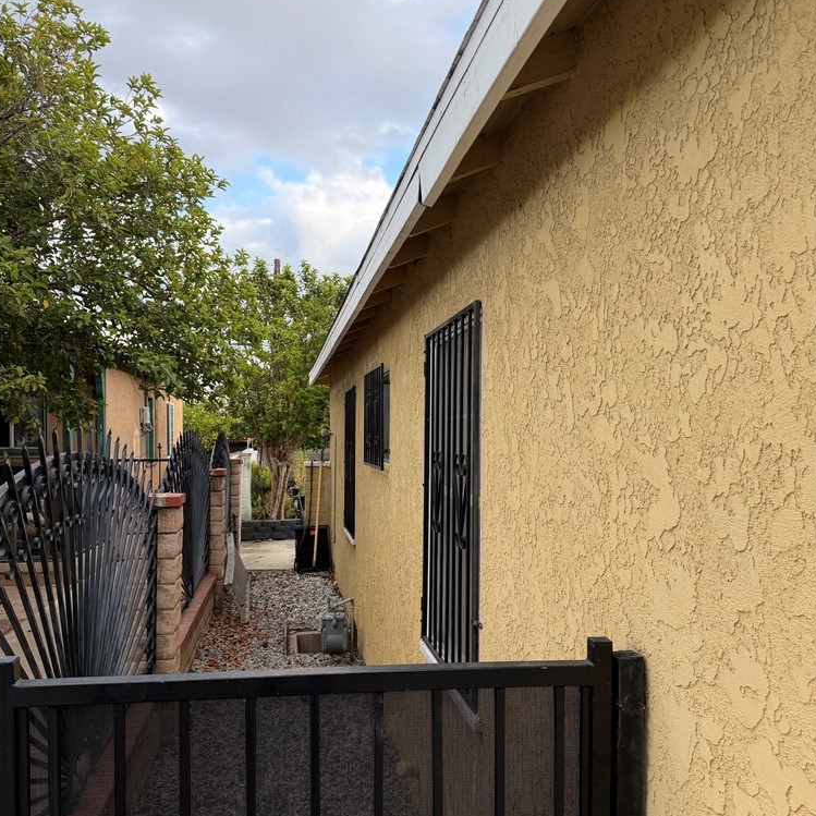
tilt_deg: +0.5
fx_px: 773
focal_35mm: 29
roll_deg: -0.4
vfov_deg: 55.5
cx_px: 410
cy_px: 458
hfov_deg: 55.6
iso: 100
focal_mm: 6.76
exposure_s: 1/617
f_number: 1.78
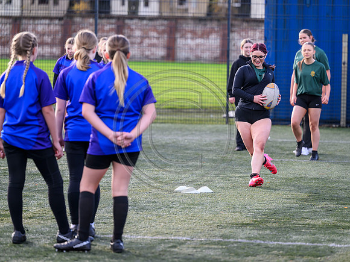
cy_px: 123
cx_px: 209
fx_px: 1745
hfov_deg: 11.4
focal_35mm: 173
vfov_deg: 8.6
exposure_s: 1/1000
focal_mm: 150
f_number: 3.2
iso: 500
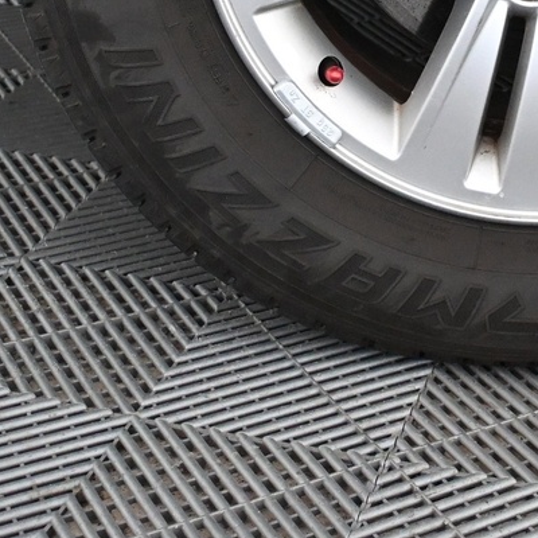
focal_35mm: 158
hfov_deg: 11.0
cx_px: 543
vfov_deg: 10.8
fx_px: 2771
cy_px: -159
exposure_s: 1/125
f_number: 4.8
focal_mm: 30.5
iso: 3200
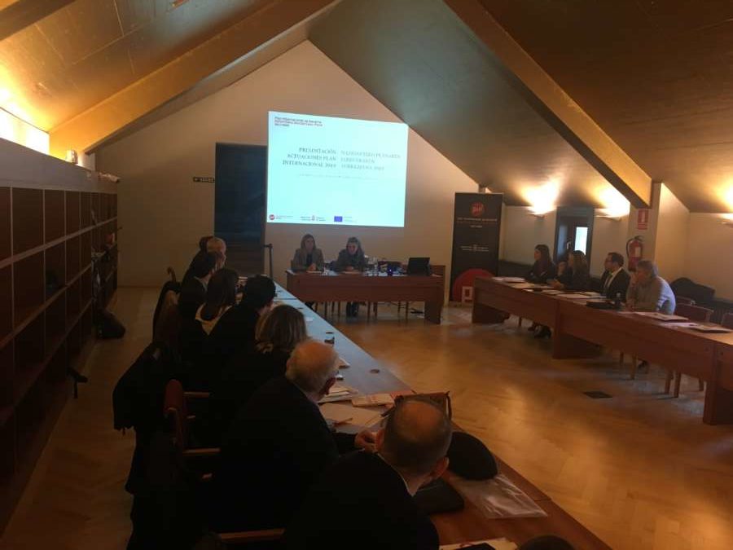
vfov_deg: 48.2
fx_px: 614
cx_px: 366
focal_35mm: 29
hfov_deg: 61.7
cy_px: 275
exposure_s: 1/33
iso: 160
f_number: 2.2
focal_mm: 4.15
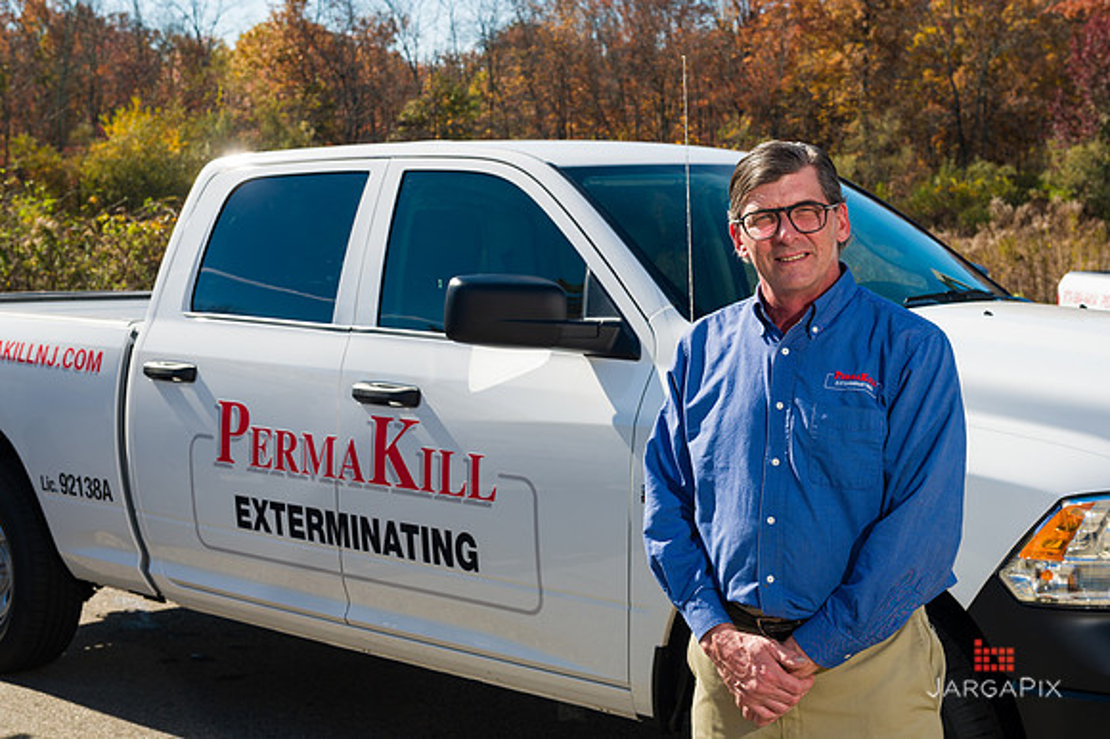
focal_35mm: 58
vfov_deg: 23.4
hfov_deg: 34.6
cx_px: 558
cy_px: 353
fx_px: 1782
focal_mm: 55
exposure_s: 1/200
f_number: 11
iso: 100
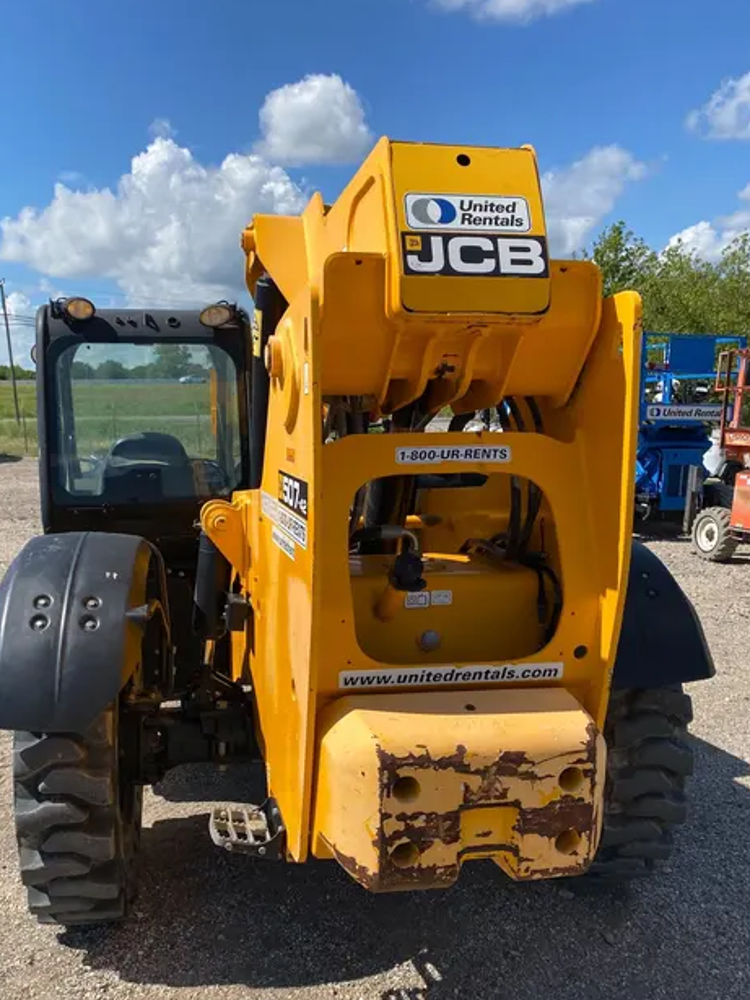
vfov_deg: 58.1
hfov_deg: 45.2
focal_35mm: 31
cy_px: 575
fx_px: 896
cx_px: 309
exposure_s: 1/3040
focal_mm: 4.25
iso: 32
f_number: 1.8
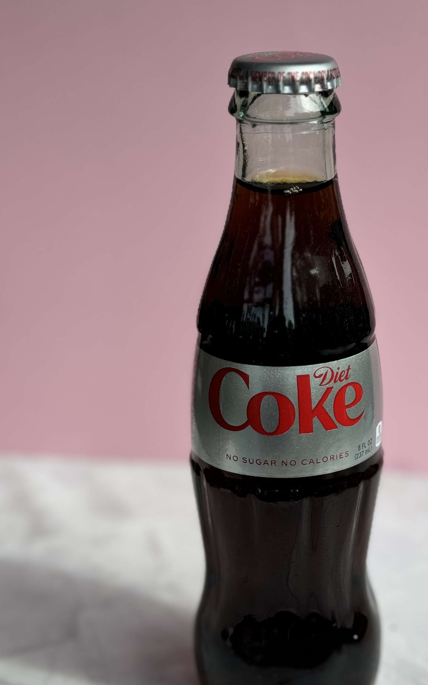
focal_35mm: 69
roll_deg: +0.8
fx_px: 1288
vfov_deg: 29.8
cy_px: 386
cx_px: 293
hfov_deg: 18.8
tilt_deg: -21.9
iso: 64
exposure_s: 1/1193
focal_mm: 6.76
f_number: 1.78
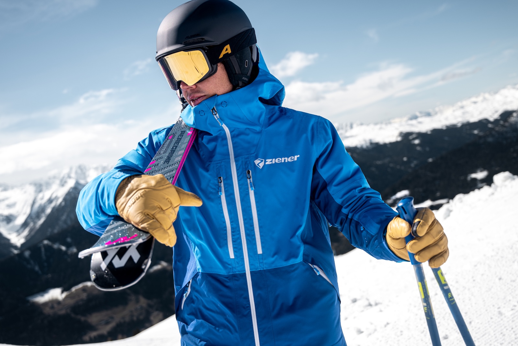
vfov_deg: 34.2
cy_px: 173
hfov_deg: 49.5
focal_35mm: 39
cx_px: 259
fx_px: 561
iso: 100
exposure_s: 1/1600
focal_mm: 39
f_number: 4
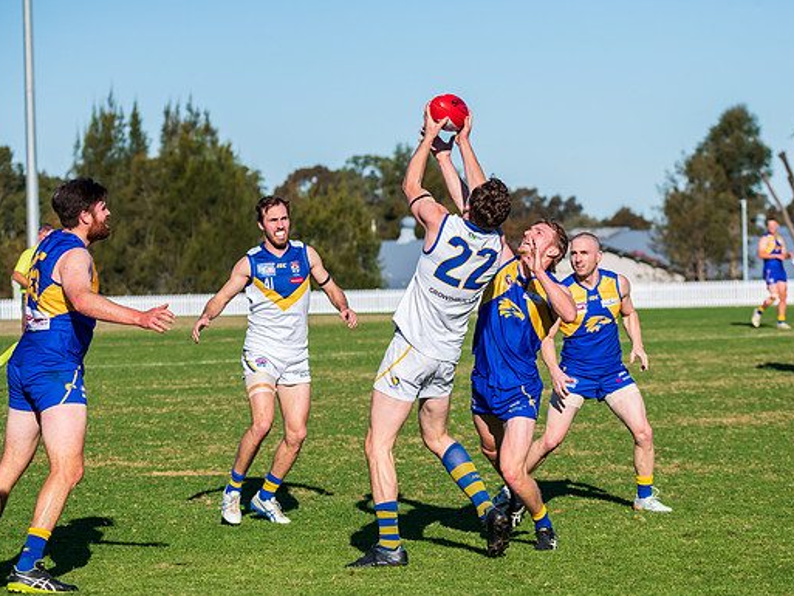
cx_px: 433
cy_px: 298
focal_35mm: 163
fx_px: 3740
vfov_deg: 9.1
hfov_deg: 12.1
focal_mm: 150
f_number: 8
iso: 800
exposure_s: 1/3200
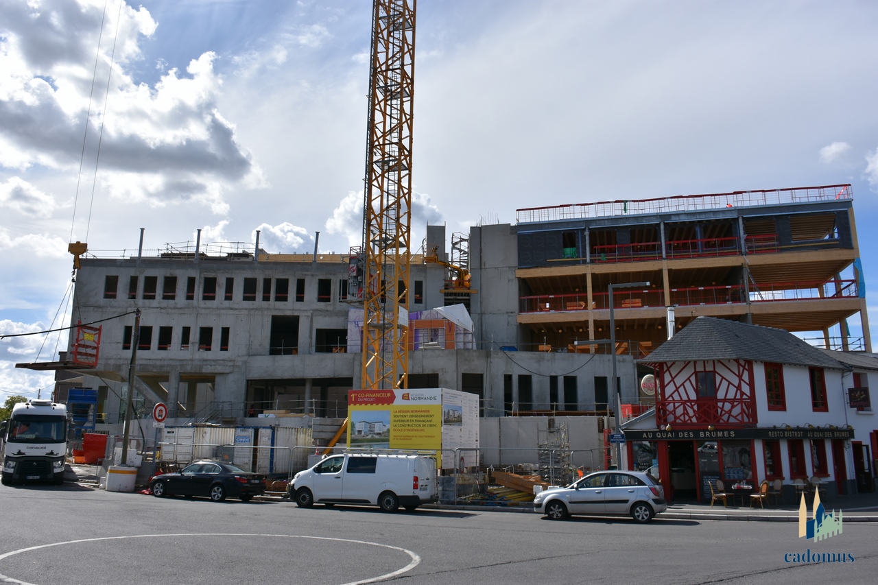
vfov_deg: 47.9
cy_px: 292
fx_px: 658
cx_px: 439
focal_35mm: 27
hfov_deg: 67.4
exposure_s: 1/500
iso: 125
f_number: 8
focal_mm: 18
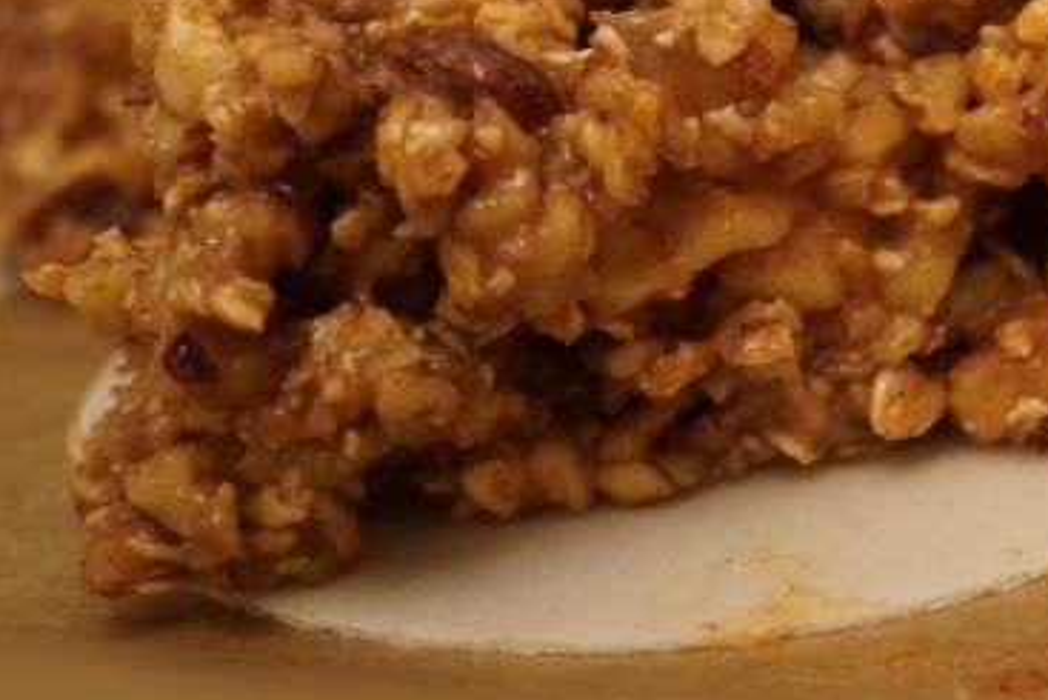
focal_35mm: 118
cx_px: 1591
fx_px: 3424
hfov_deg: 15.9
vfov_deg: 11.5
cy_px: -111
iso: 5000
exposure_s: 1/60
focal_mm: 25
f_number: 4
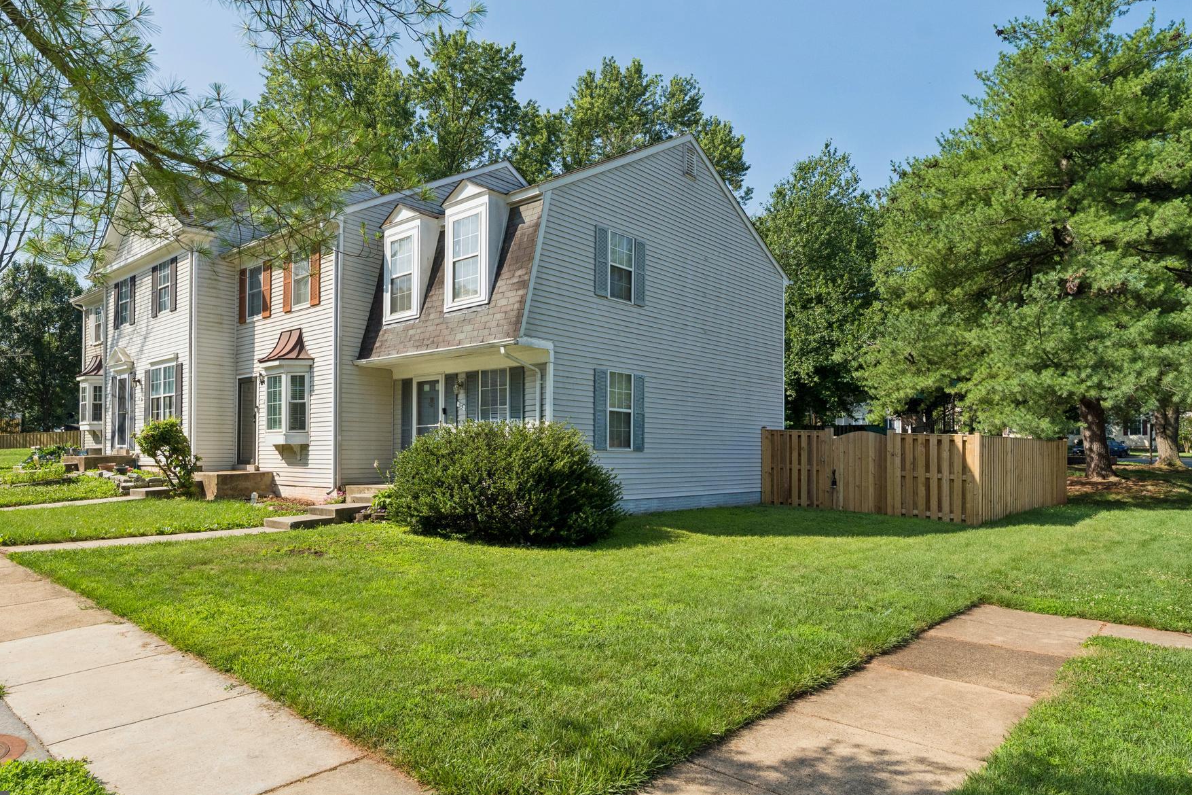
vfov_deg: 57.9
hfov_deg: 79.2
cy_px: 377
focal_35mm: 22
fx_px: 718
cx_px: 554
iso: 1250
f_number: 7.1
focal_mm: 18.6
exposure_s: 1/2500
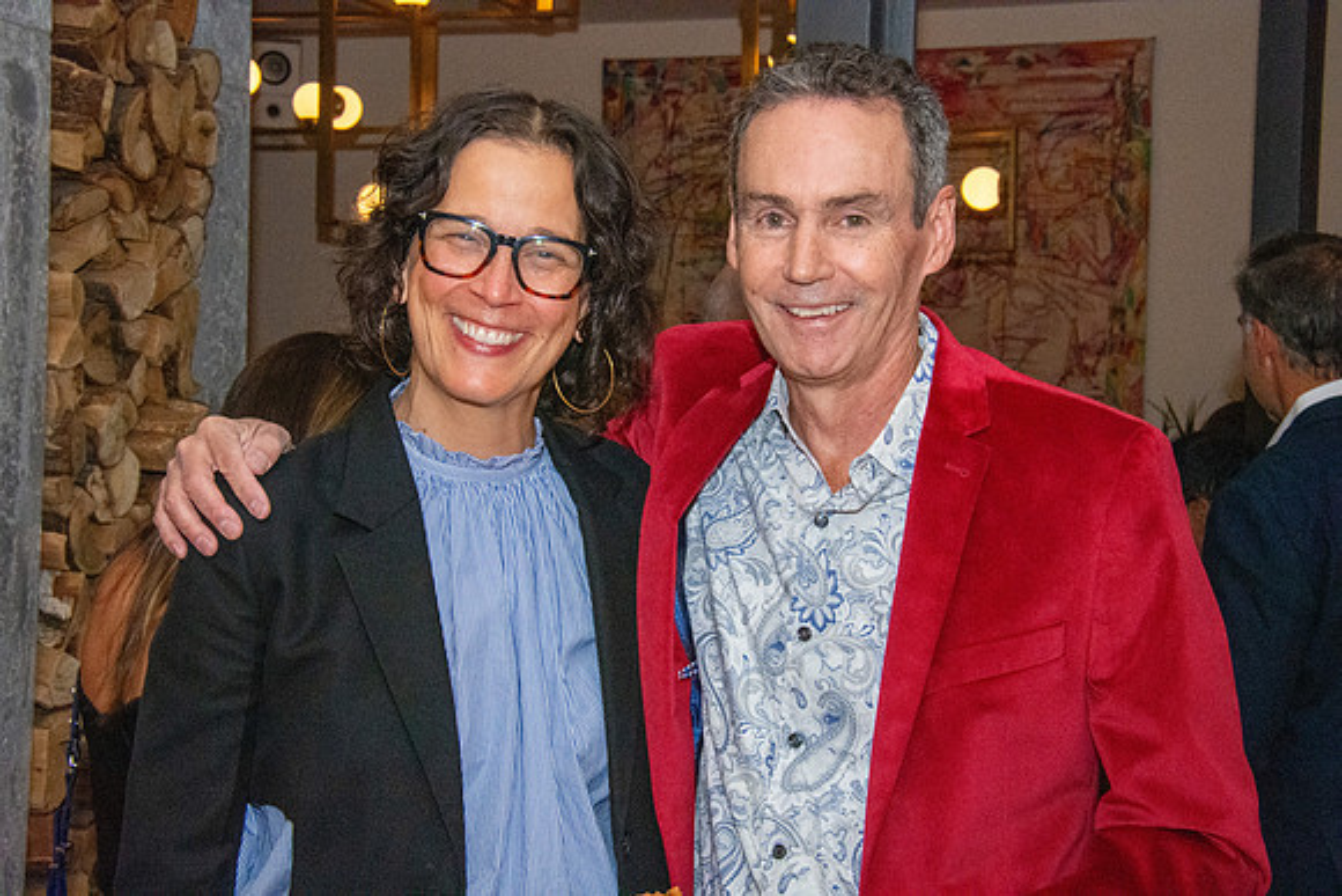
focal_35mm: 78
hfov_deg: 26.0
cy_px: 448
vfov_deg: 17.5
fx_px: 2908
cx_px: 671
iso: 5000
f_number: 14
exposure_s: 1/250
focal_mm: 52
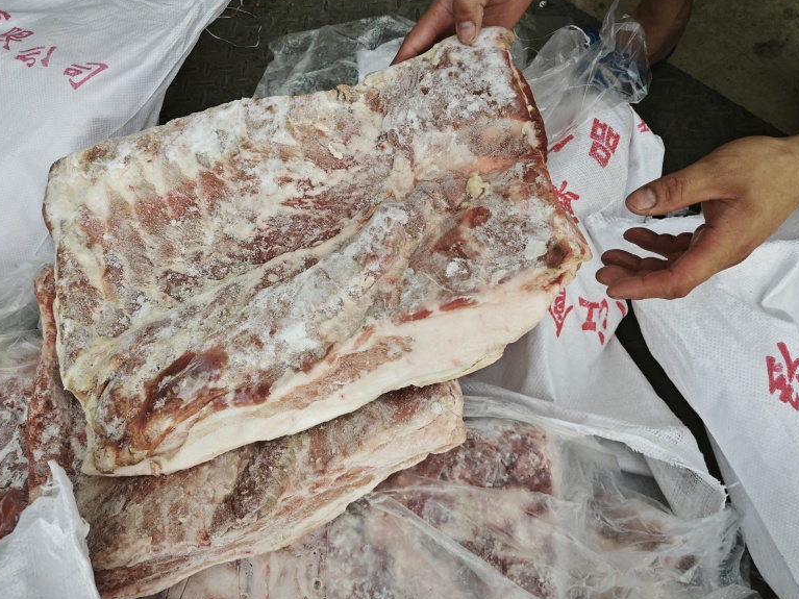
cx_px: 386
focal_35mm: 24
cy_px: 298
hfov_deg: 71.6
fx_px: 554
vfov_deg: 56.8
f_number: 1.8
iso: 250
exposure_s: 1/1691
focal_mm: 5.43
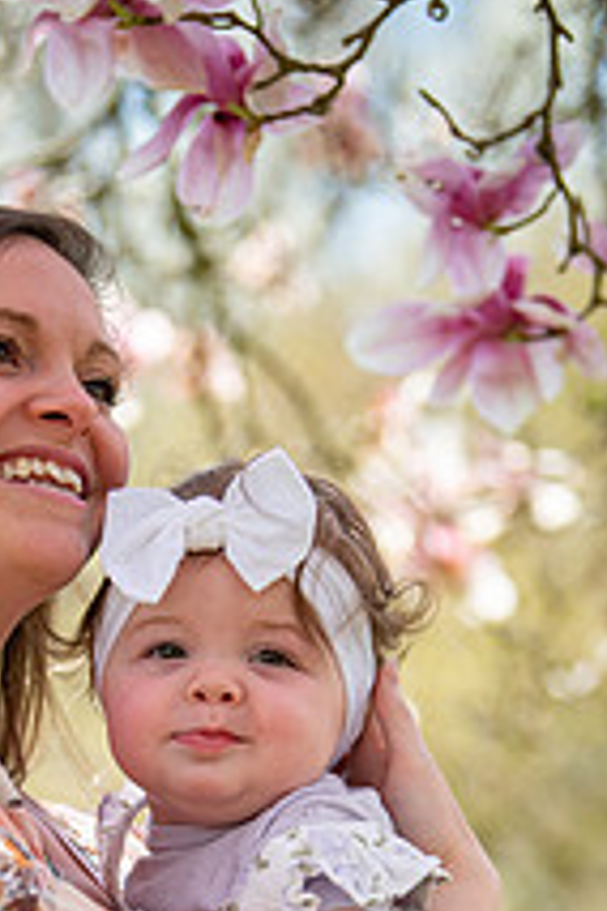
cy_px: 860
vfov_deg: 11.8
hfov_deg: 7.9
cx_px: 126
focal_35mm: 173
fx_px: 4375
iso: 320
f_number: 2.8
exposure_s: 1/2000
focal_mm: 82
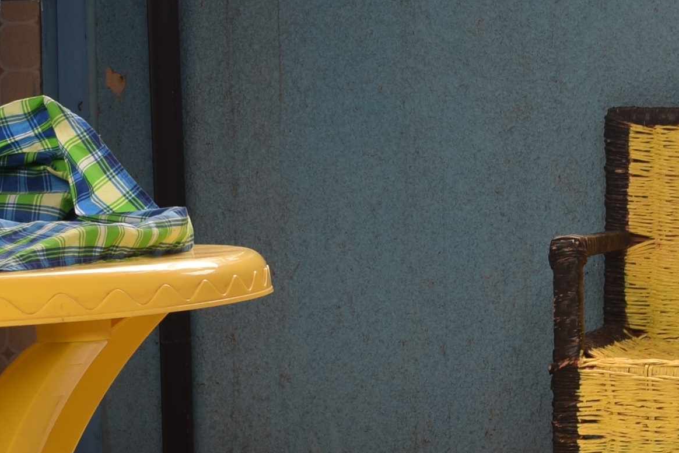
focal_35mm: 139
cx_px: 816
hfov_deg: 14.3
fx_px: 2623
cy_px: 333
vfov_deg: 9.9
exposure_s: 1/25
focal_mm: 24
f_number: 8
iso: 100
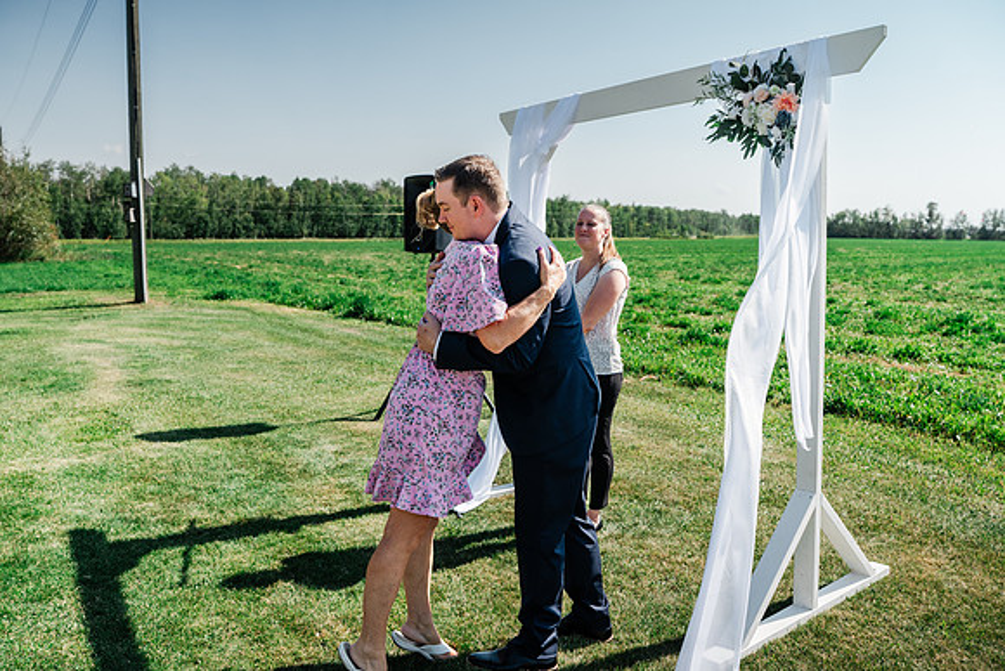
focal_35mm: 28
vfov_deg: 46.4
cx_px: 502
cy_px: 336
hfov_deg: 65.5
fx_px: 782
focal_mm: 28
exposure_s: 1/160
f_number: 4
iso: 200
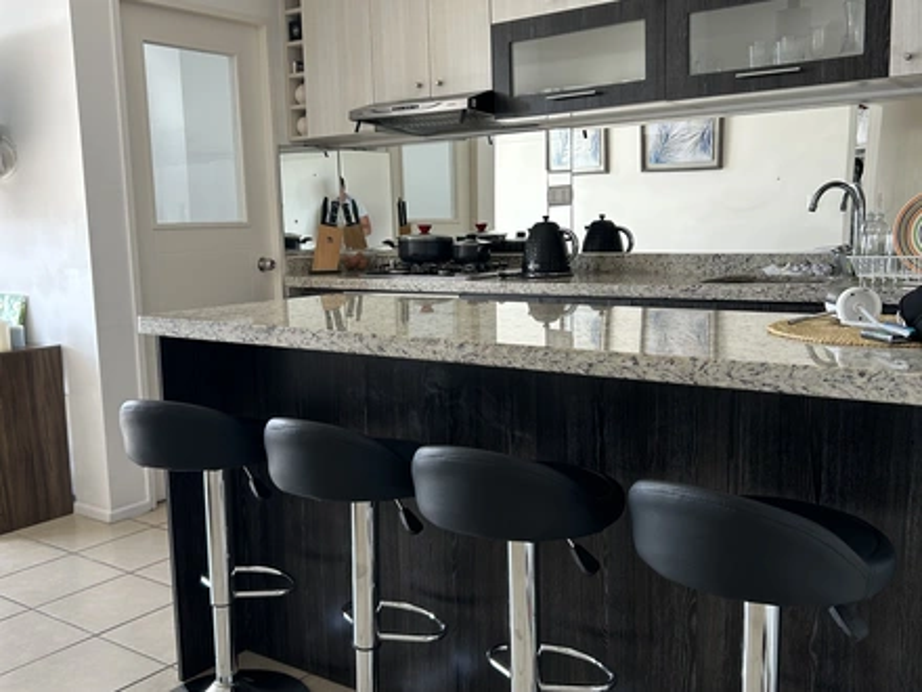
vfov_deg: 53.1
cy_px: 346
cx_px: 461
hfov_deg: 67.3
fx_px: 693
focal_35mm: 26
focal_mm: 5.7
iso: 40
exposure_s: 1/250
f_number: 1.5
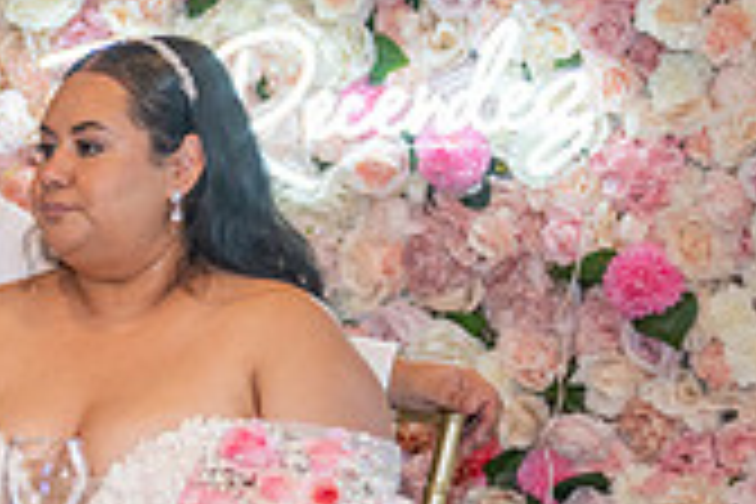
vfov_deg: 8.8
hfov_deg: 12.4
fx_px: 3255
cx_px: -477
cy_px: 421
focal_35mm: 155
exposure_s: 1/200
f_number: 2.8
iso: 1000
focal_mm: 45
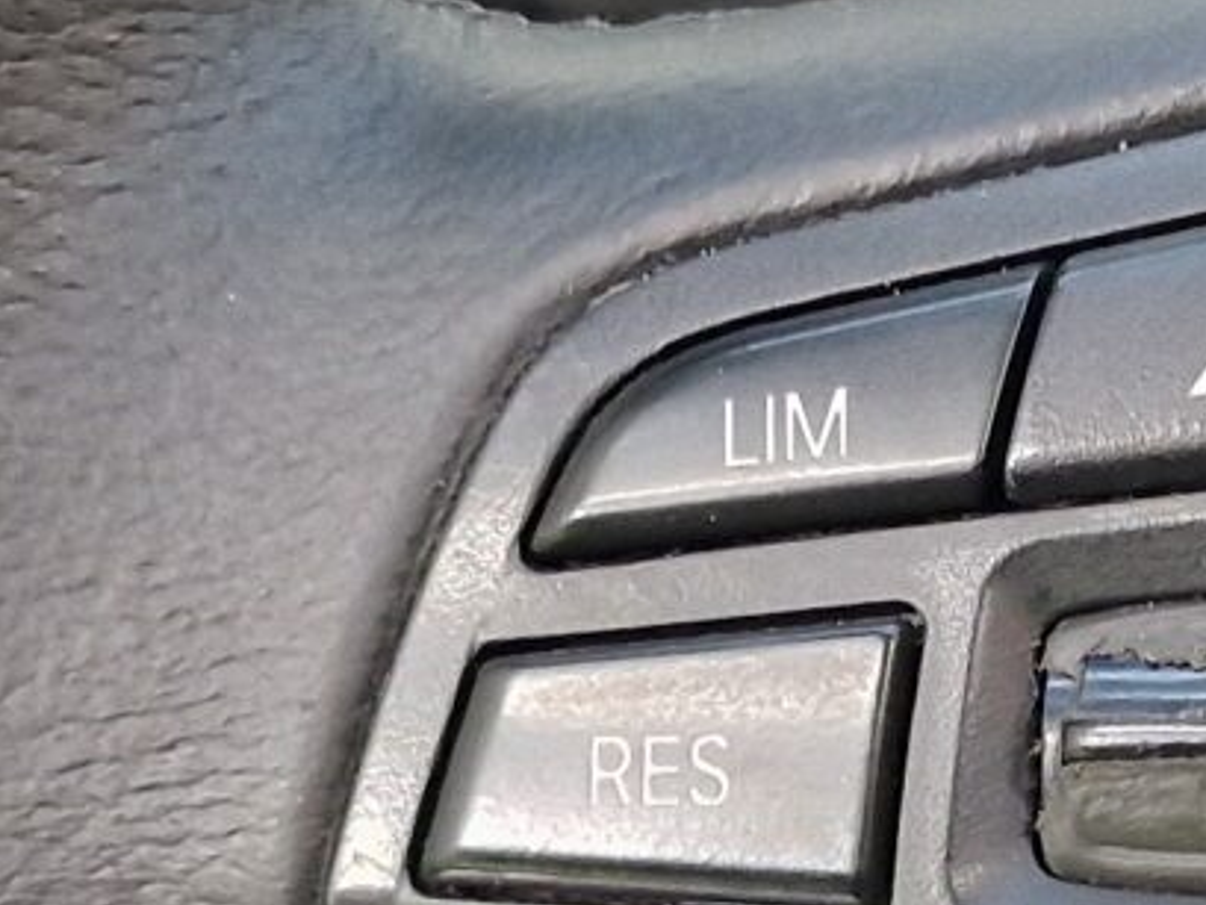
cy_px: 625
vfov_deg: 10.3
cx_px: 1218
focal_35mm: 144
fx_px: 5018
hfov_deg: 13.5
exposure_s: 1/50
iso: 400
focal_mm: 6.4
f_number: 1.8
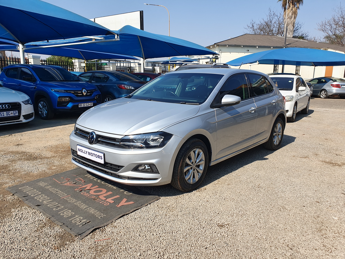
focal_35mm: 26
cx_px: 172
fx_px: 259
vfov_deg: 53.1
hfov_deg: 67.3
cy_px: 130
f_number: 2.4
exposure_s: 1/1132
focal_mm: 4.32
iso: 50
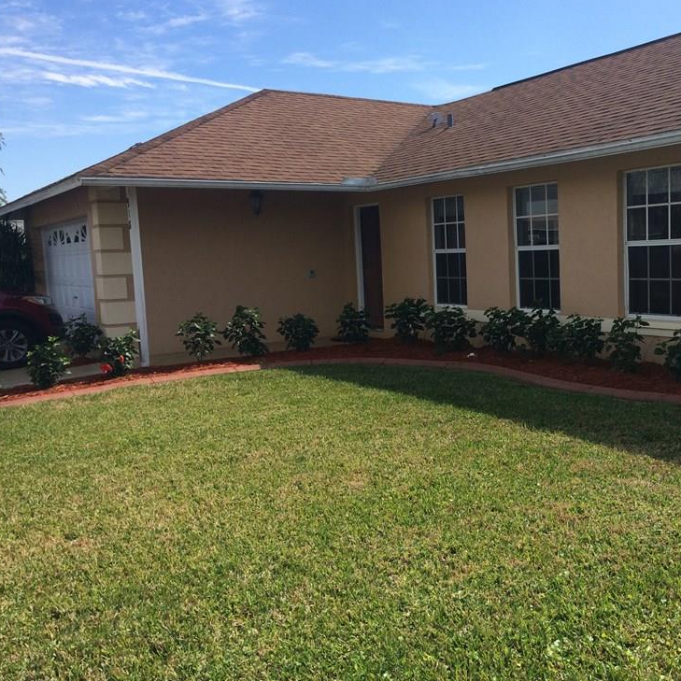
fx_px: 801
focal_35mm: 36
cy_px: 336
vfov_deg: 46.0
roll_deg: +2.1
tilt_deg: -8.7
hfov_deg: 45.2
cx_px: 468
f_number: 2.2
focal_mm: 4.15
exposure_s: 1/2283
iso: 32
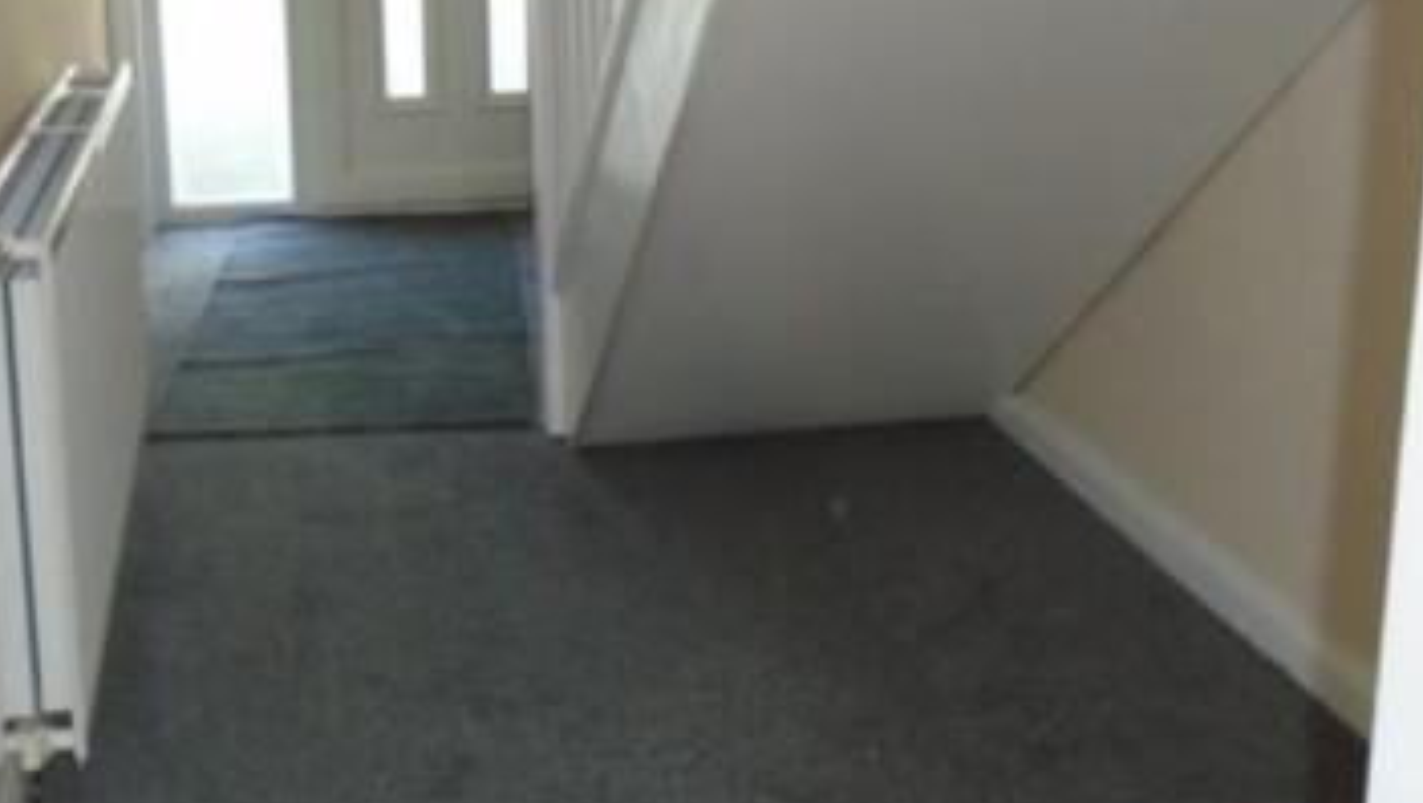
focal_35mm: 47
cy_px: 197
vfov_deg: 25.2
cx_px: 574
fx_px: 1775
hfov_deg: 43.5
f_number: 3.2
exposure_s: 1/30
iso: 250
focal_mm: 4.6
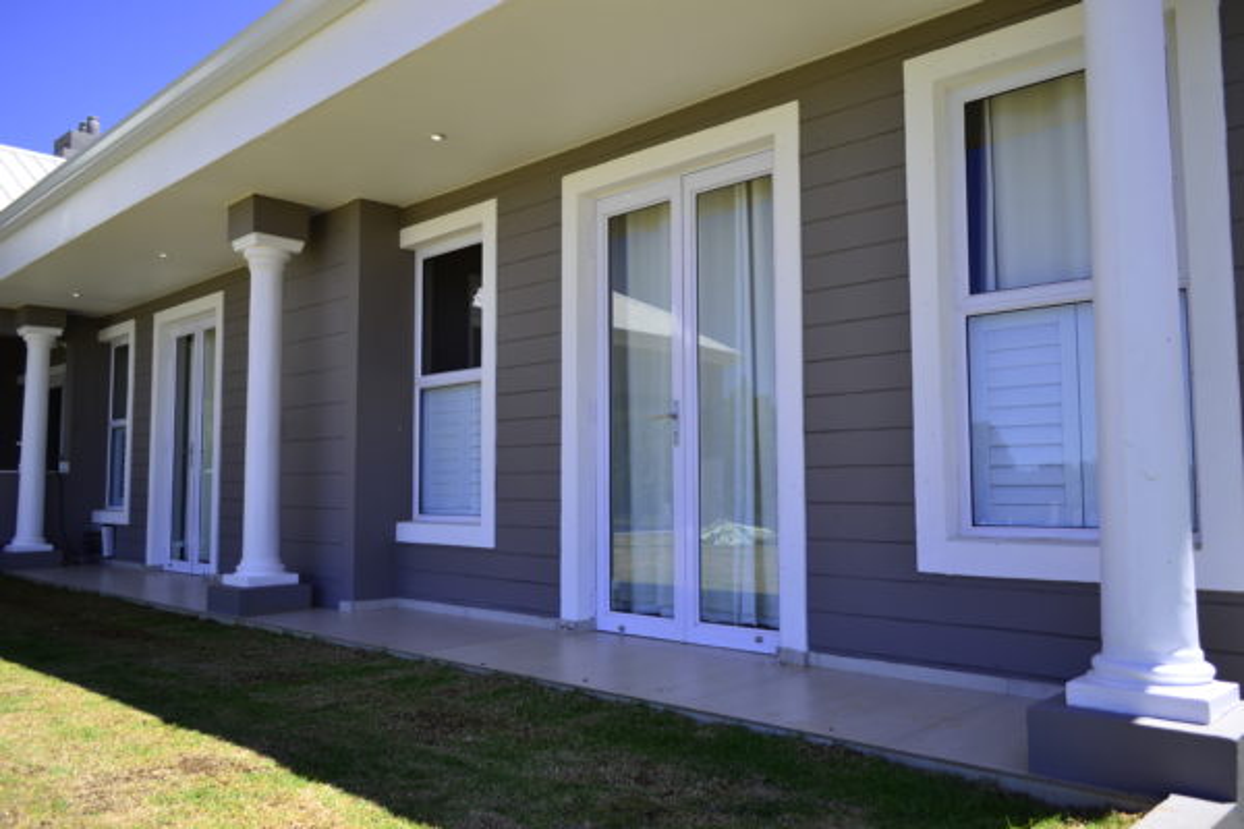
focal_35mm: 27
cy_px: 414
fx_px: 933
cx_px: 622
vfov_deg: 47.9
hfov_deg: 67.4
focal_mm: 18
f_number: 3.5
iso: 100
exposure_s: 1/500
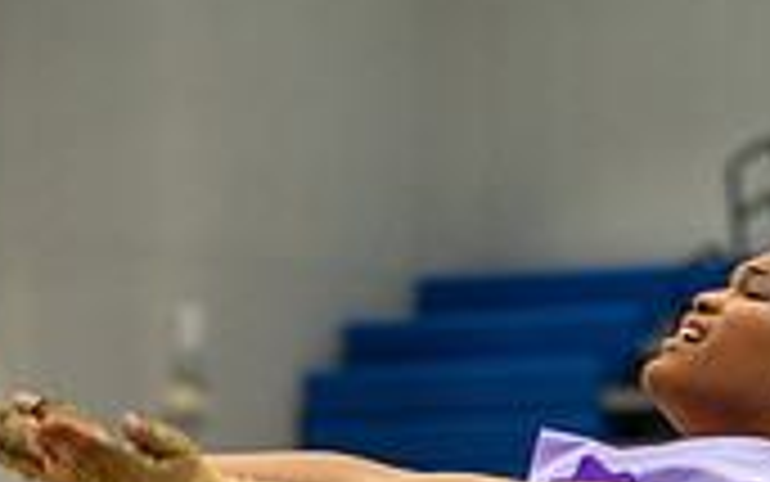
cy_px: 910
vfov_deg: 4.0
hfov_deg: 6.5
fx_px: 6759
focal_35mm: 322
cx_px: 464
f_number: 4
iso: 2200
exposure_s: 1/500
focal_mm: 120
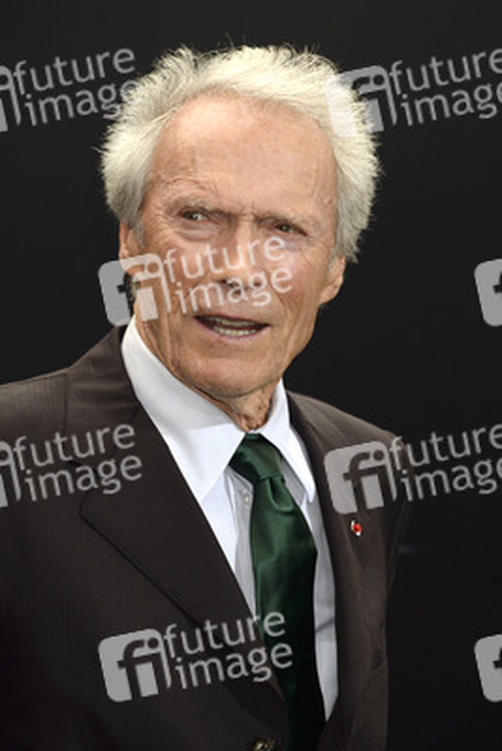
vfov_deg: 10.3
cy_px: 376
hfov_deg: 6.9
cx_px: 251
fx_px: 4179
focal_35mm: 200
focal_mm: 200
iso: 640
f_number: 7.1
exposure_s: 1/250
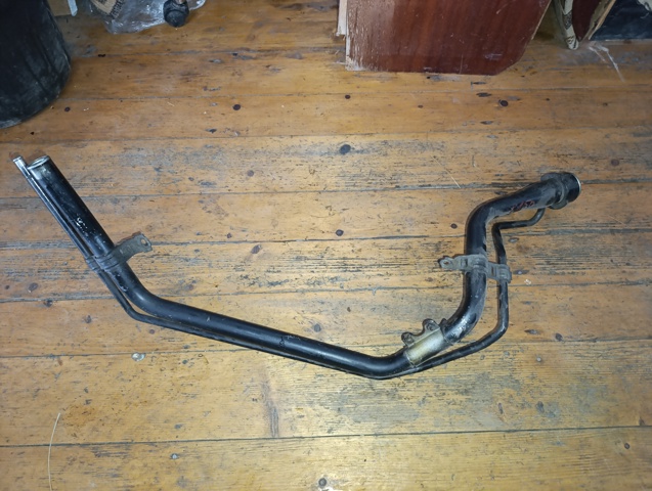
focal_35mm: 23
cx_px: 326
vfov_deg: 59.0
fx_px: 434
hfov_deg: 73.8
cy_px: 246
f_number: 1.6
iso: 2500
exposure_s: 1/25
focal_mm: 6.14
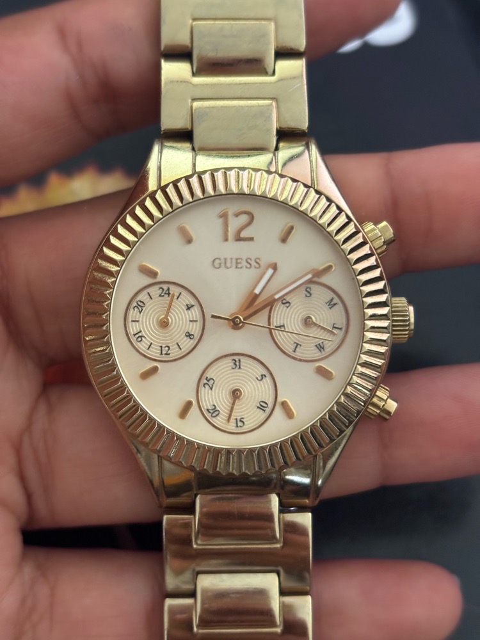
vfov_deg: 36.8
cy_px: 320
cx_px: 240
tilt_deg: -66.6
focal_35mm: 52
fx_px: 961
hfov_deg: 28.0
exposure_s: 1/30
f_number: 1.6
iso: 320
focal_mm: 5.96
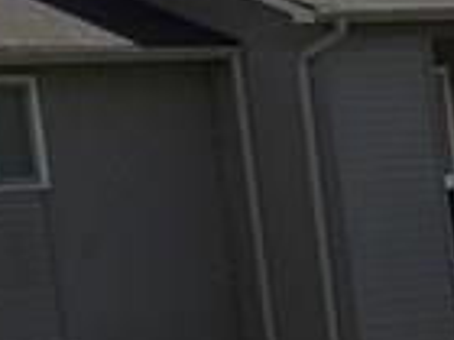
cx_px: 1352
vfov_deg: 6.2
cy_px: 881
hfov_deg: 7.6
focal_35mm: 227
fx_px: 2977
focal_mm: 3.3
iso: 25
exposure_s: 1/1567
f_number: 2.4
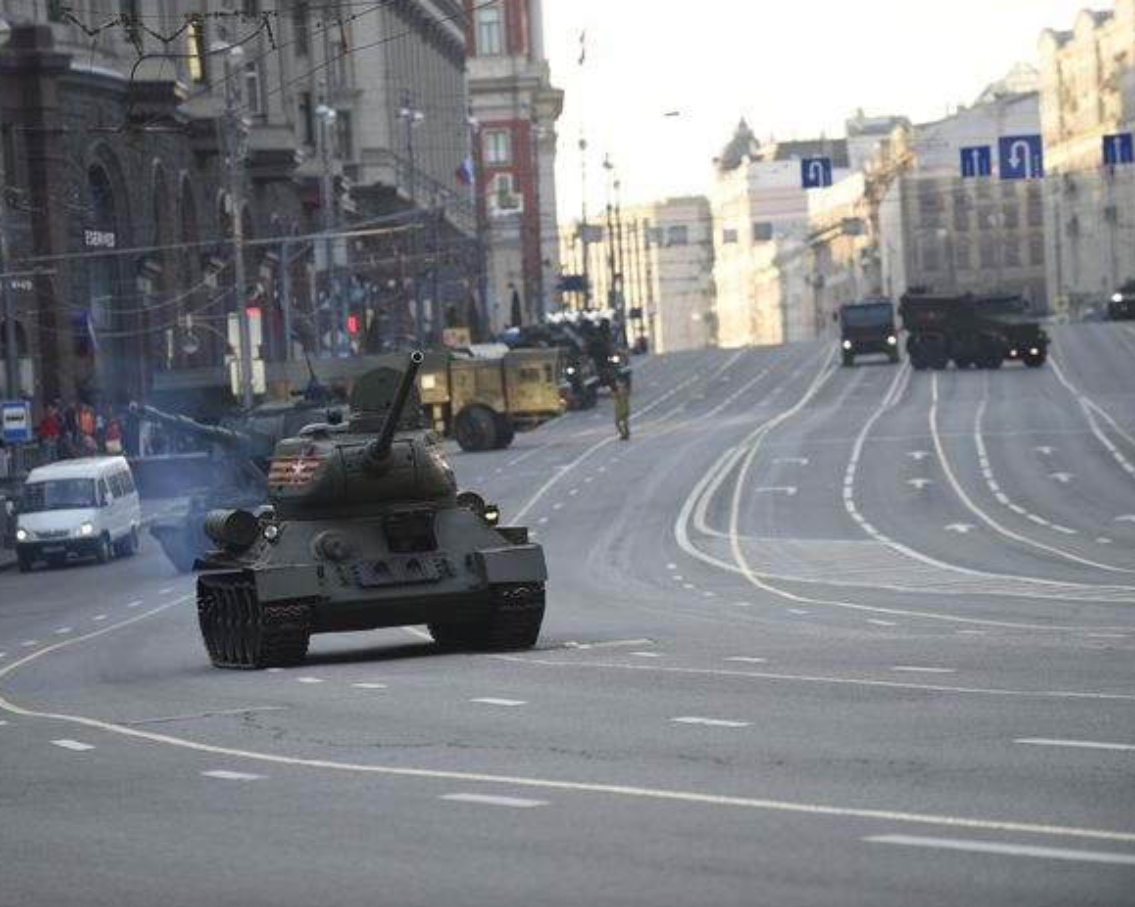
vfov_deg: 6.8
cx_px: 516
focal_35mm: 227
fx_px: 7624
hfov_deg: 8.5
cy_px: 453
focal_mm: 200
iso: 640
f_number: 4
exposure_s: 1/1000
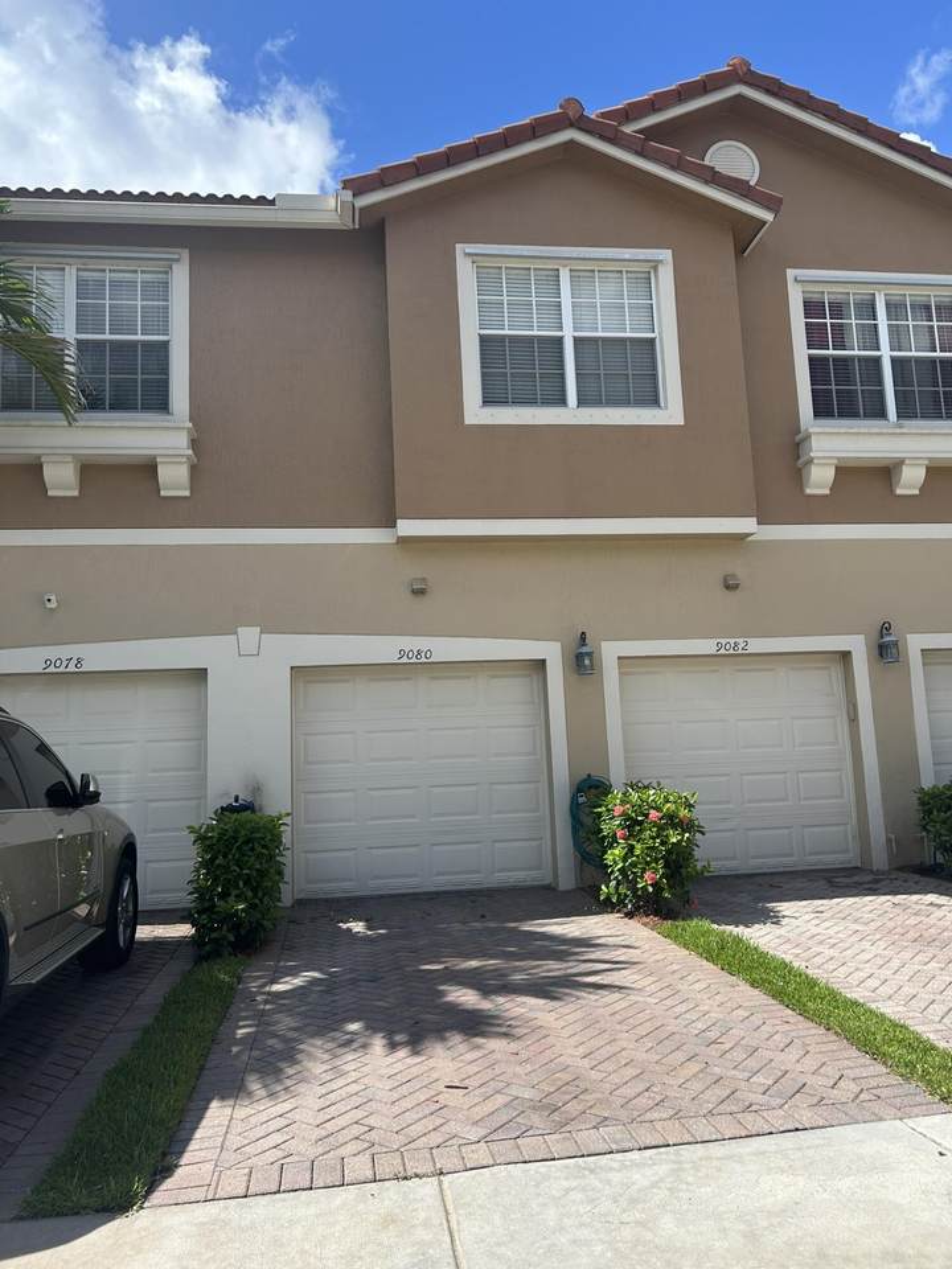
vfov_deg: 67.3
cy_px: 634
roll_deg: +1.4
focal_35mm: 26
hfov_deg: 53.1
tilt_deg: +7.8
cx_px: 476
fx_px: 953
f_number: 1.5
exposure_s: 1/3356
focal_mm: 5.7
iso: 50
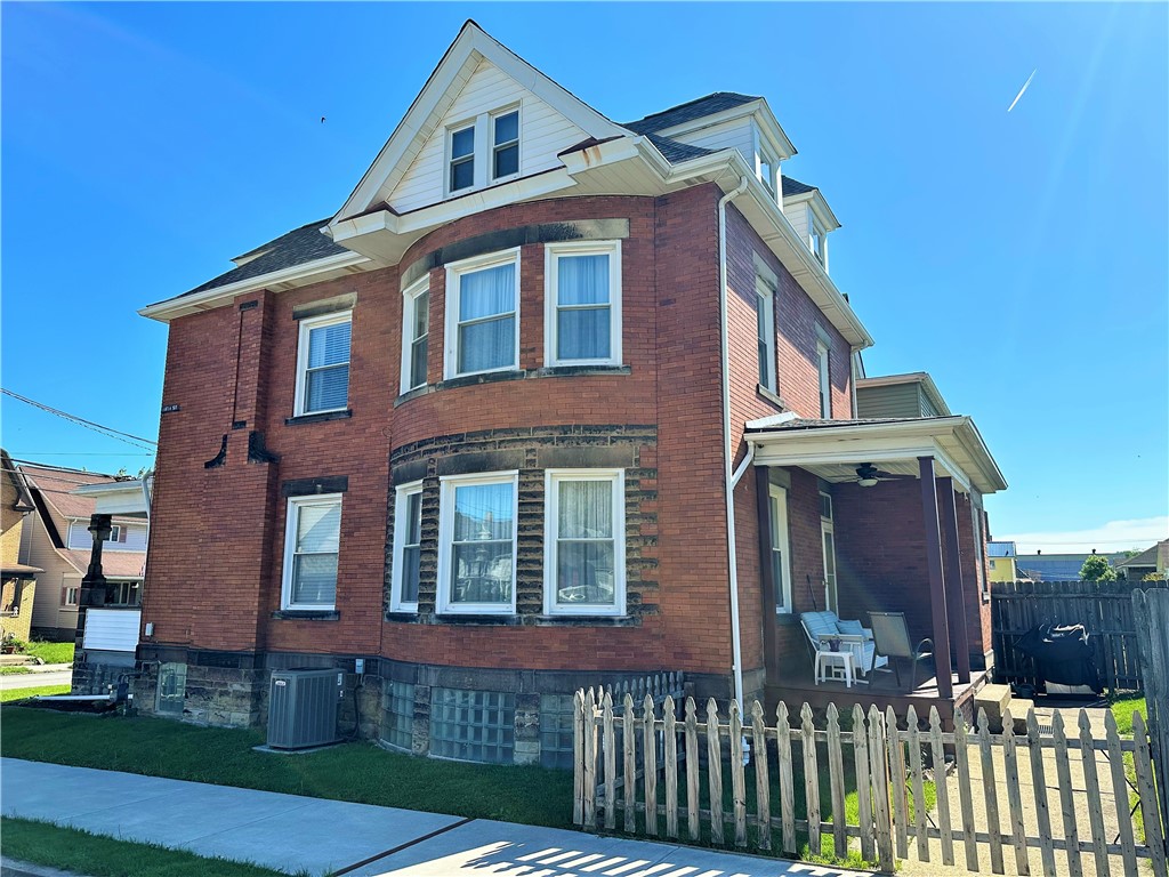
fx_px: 810
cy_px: 438
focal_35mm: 24
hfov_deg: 71.6
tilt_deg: +12.6
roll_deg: +0.6
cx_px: 584
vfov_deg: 56.8
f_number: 1.78
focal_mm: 6.86
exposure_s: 1/3247
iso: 80
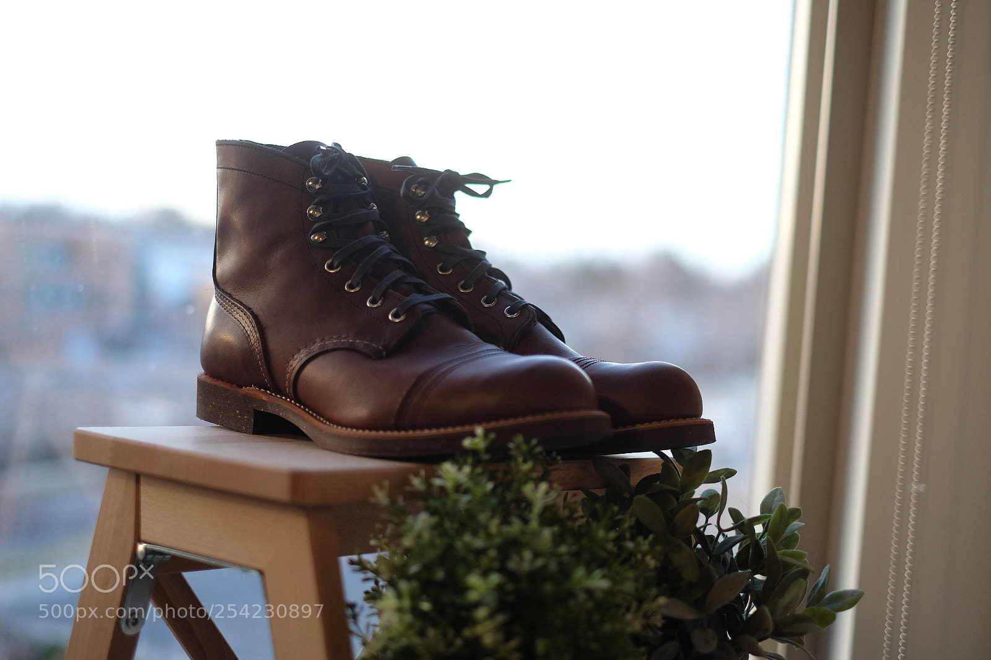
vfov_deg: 25.5
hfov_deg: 37.5
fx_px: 1459
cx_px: 496
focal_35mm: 53
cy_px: 330
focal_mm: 35
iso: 400
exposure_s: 1/180
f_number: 1.4
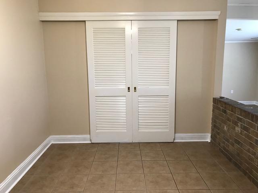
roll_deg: +1.0
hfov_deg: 63.4
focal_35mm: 28
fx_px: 209
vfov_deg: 49.7
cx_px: 129
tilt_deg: -9.5
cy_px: 96
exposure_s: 1/20
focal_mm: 3.99
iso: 40
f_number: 1.8
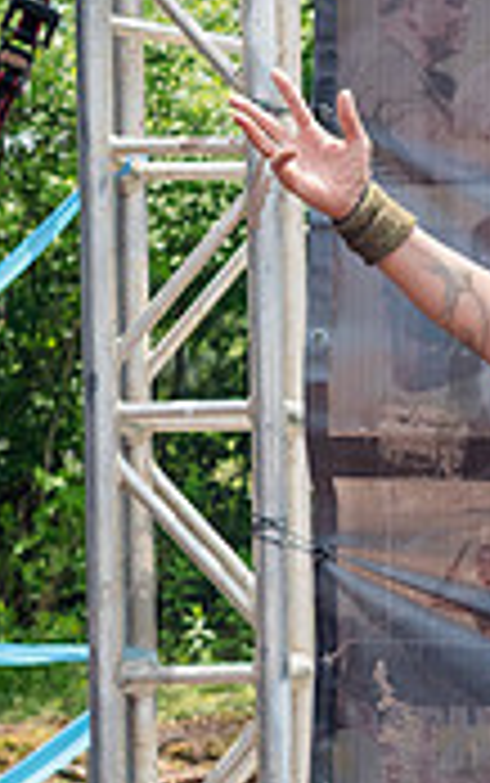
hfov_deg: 9.1
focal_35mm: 137
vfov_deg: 15.2
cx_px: 926
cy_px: 555
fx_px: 2922
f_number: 5
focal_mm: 35
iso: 500
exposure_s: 1/1000
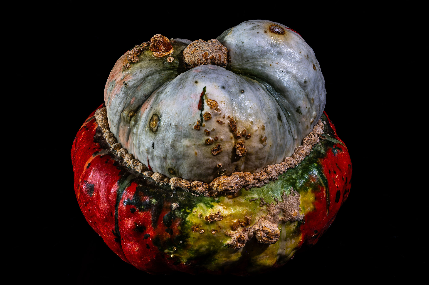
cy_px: 142
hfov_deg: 19.5
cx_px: 214
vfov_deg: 13.0
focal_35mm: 105
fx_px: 1250
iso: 100
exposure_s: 1/6
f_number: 14
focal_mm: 105
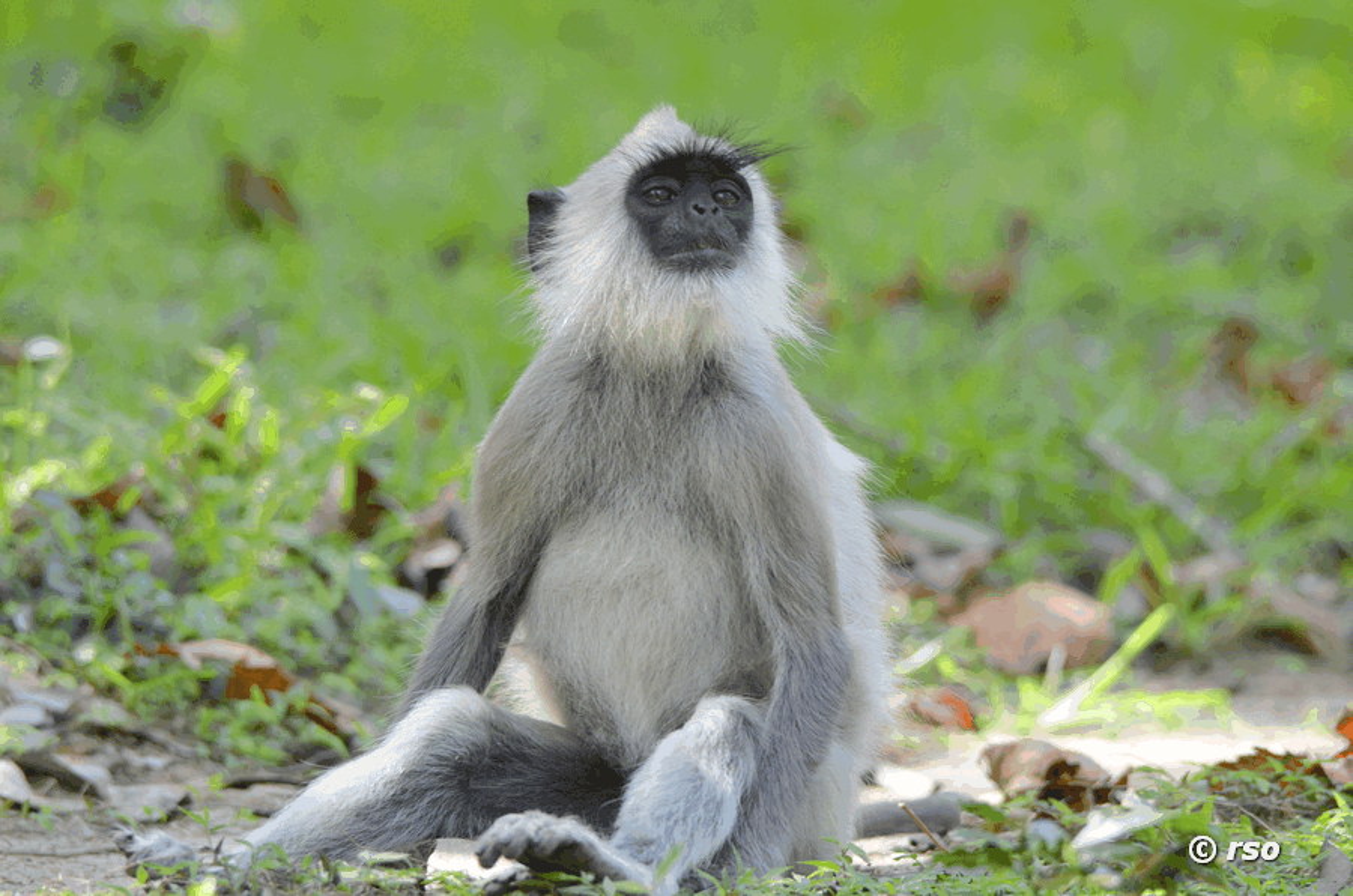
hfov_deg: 4.6
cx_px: 676
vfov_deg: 3.0
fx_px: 16877
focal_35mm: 450
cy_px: 448
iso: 360
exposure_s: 1/250
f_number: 6
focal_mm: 300
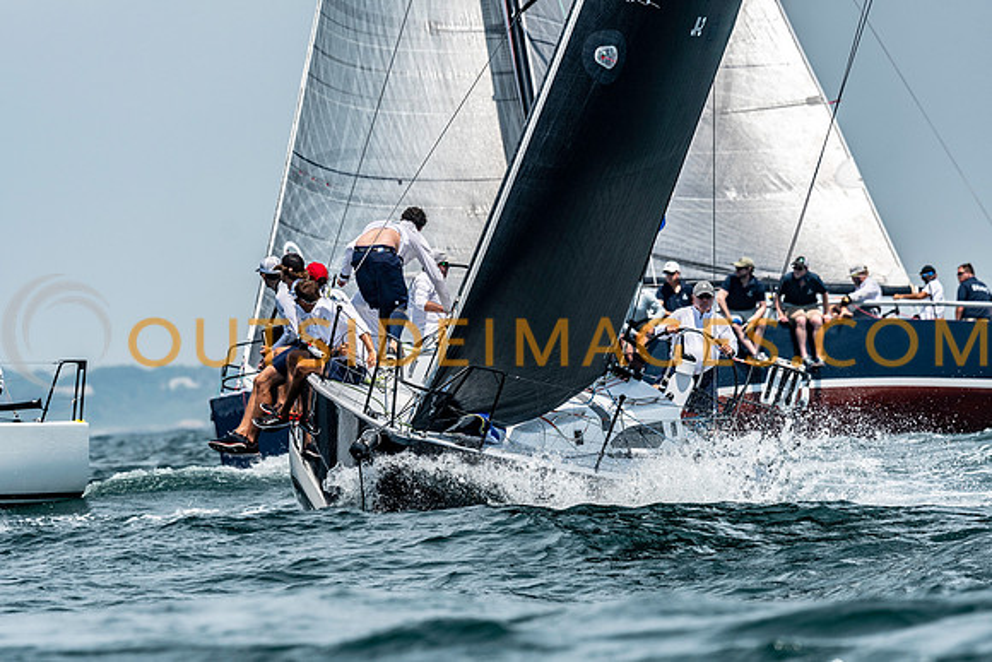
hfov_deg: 4.6
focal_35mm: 450
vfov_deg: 3.1
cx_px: 496
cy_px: 331
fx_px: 12402
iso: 320
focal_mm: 300
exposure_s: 1/2500
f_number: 5.6
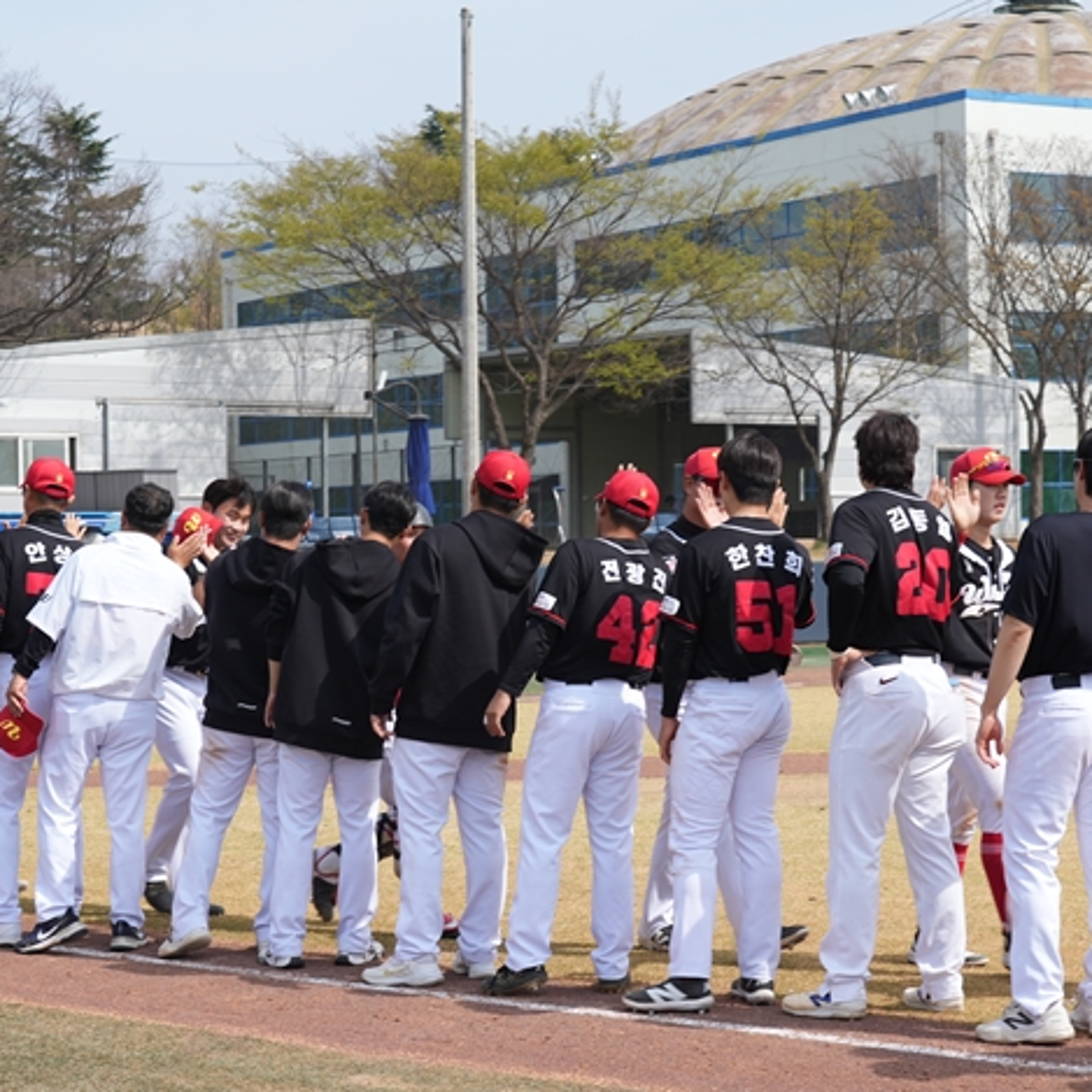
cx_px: 484
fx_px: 3141
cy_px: 619
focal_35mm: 88
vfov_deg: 19.7
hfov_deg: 19.7
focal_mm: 54
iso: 100
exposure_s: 1/400
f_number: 5.6
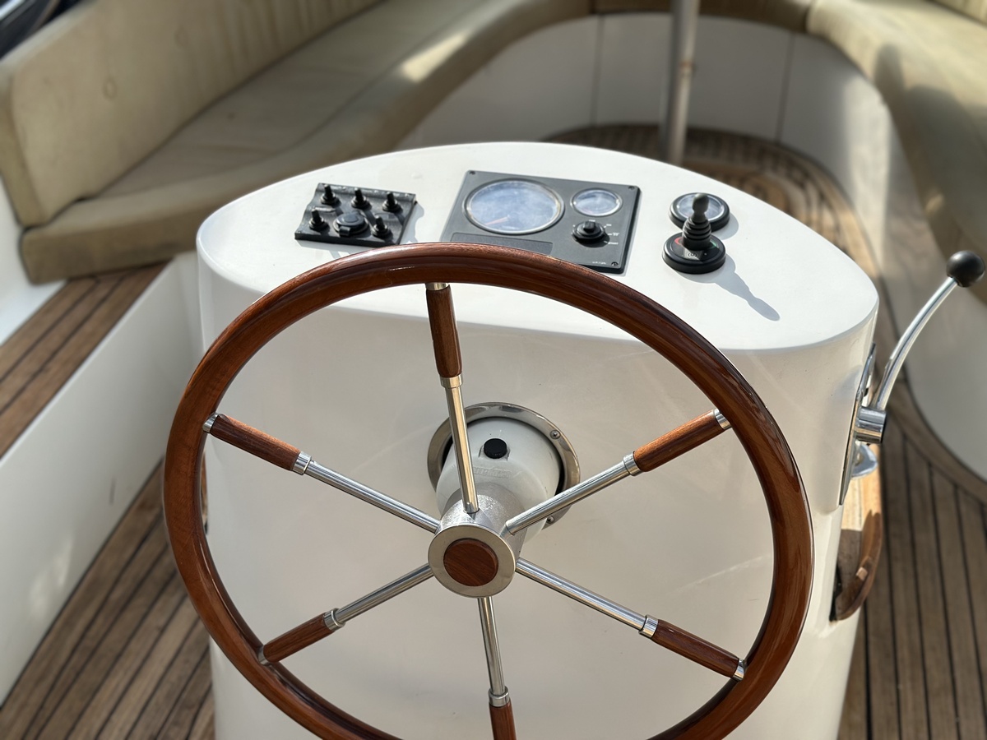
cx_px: 494
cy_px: 370
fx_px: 1369
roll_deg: -1.1
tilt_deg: -28.8
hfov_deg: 39.7
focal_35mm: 48
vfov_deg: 30.3
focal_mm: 6.86
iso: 80
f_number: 1.78
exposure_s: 1/5556
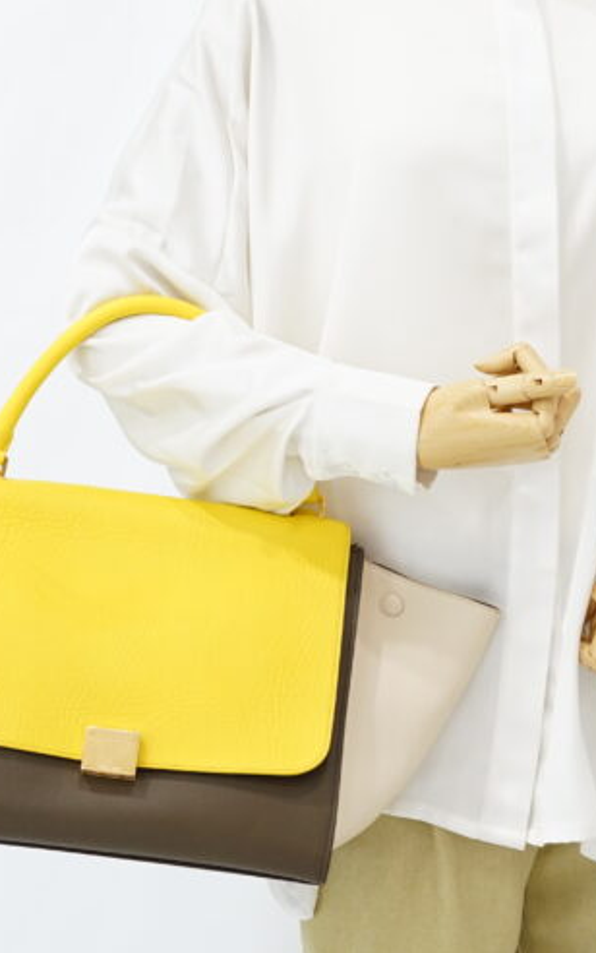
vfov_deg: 19.6
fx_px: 2752
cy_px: 403
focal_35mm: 106
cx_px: 386
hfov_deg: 12.3
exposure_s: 1/8
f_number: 6.3
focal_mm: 50
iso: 640
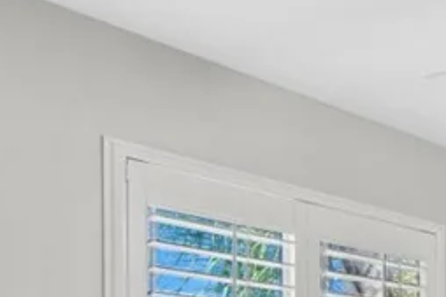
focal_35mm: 55
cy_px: 429
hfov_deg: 24.9
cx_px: 716
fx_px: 677
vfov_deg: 21.3
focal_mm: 16.5
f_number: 8
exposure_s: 1/13
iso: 400
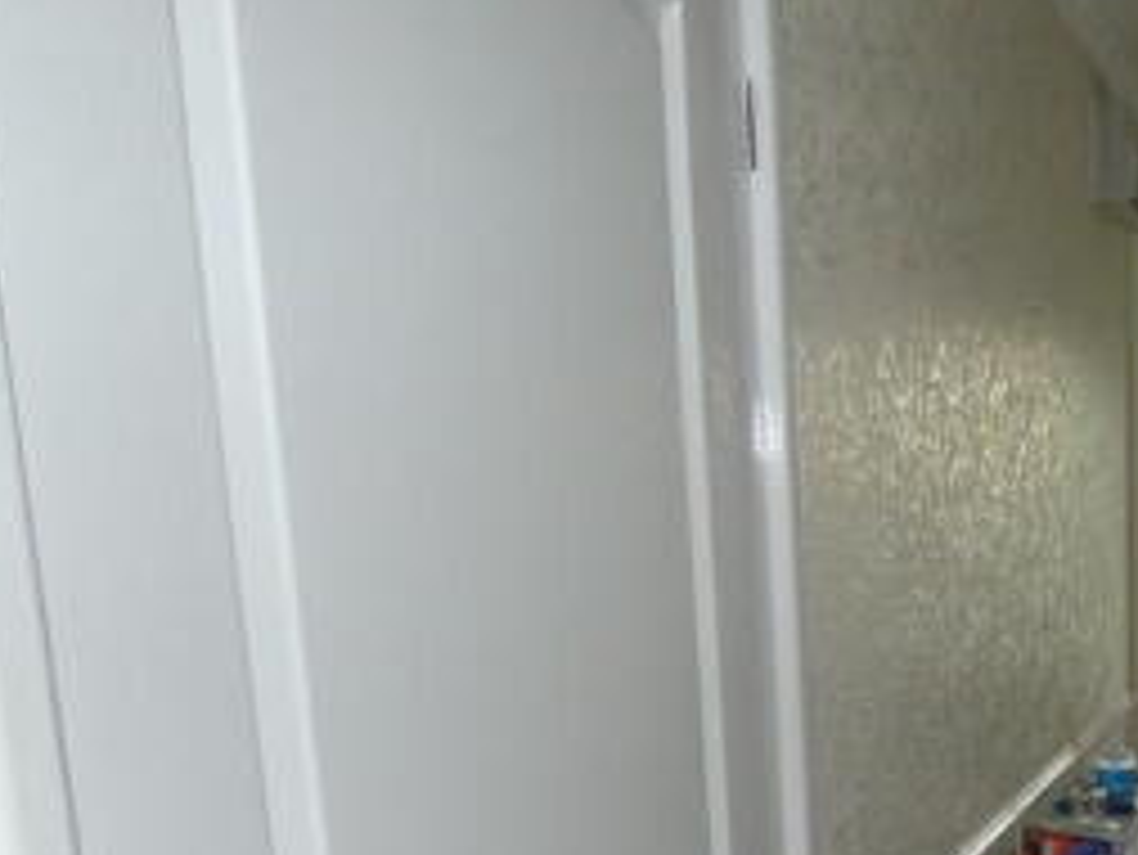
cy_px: 857
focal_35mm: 46
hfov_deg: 34.8
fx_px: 1513
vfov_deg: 29.4
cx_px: 1284
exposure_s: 1/60
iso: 320
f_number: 2.8
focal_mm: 3.6
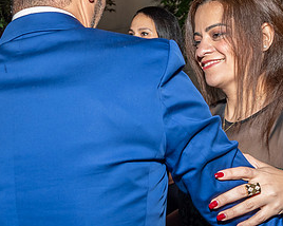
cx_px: 104
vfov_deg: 22.7
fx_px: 561
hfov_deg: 28.2
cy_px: 143
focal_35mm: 67
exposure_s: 1/250
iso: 500
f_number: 5.6
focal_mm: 17
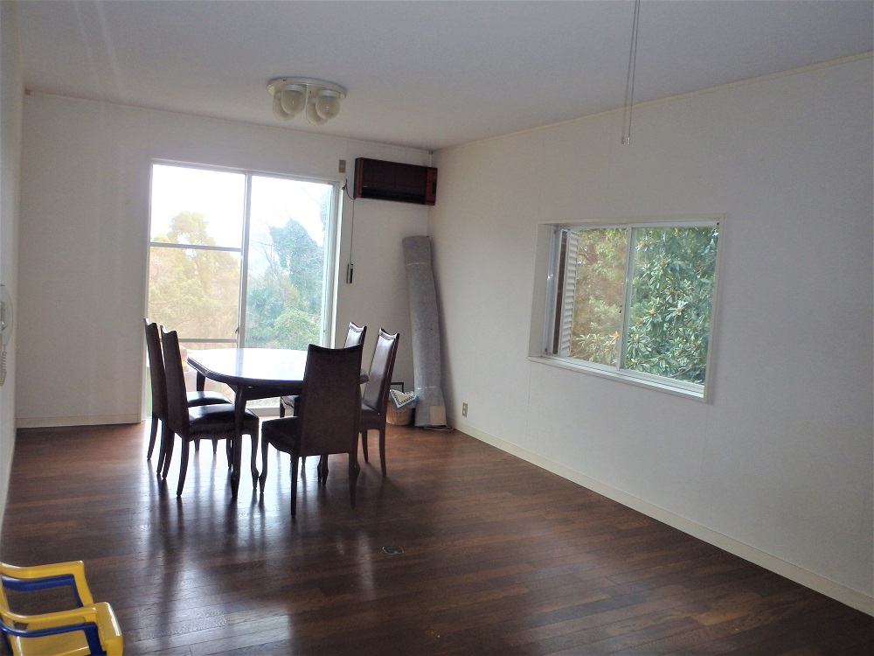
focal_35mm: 28
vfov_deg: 49.7
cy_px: 328
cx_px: 437
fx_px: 707
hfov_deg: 63.4
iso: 160
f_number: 3.9
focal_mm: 5
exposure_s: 1/60
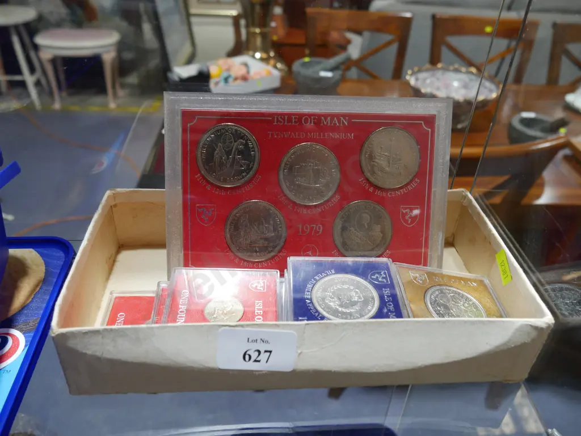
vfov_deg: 49.8
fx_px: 470
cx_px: 290
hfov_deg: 63.4
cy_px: 218
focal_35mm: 28
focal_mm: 14
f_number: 4.5
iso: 400
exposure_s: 1/60
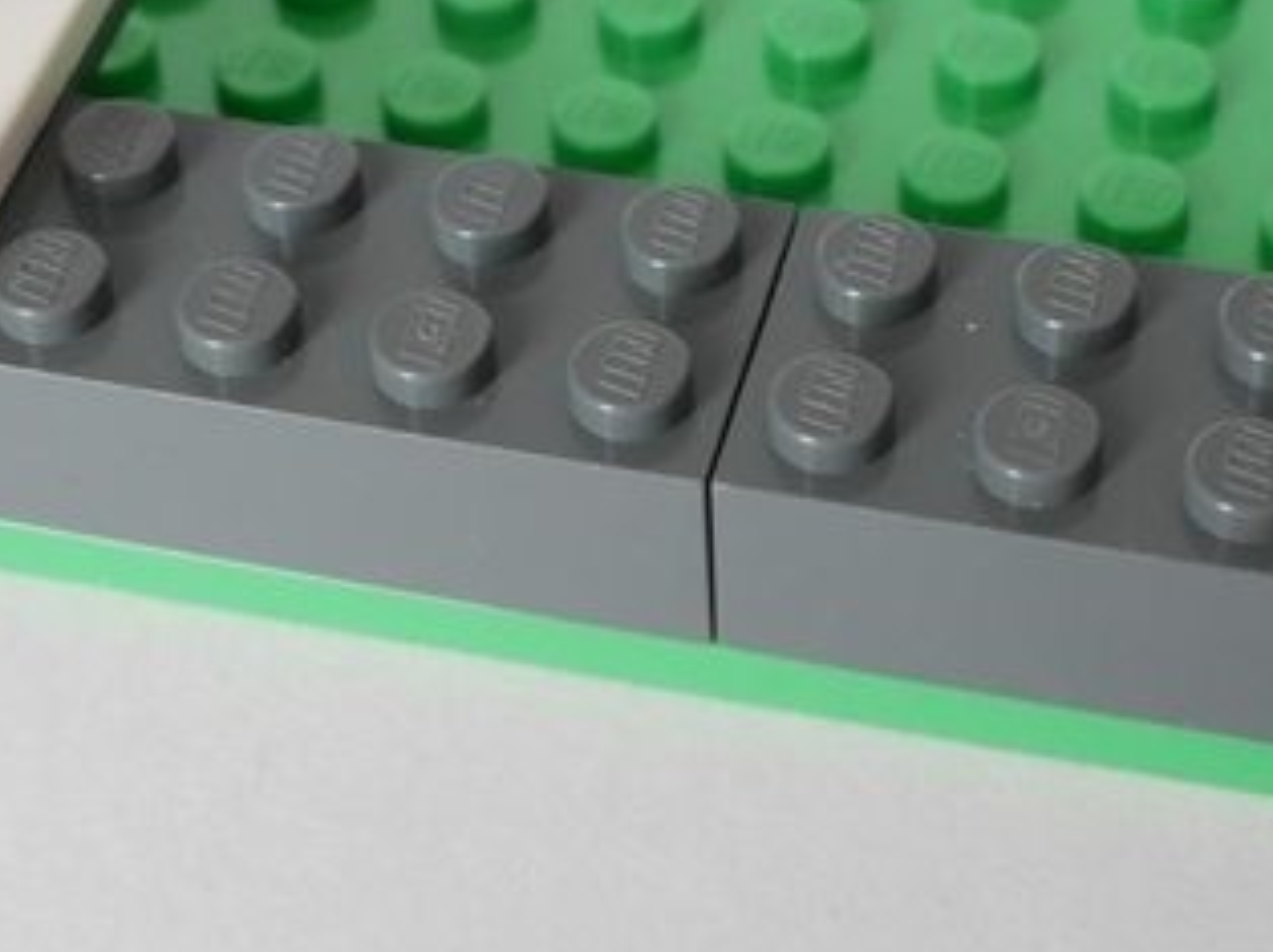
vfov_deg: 14.5
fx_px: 3748
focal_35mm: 102
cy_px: 326
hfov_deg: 19.3
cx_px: 665
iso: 500
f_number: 5.6
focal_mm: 20
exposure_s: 1/60
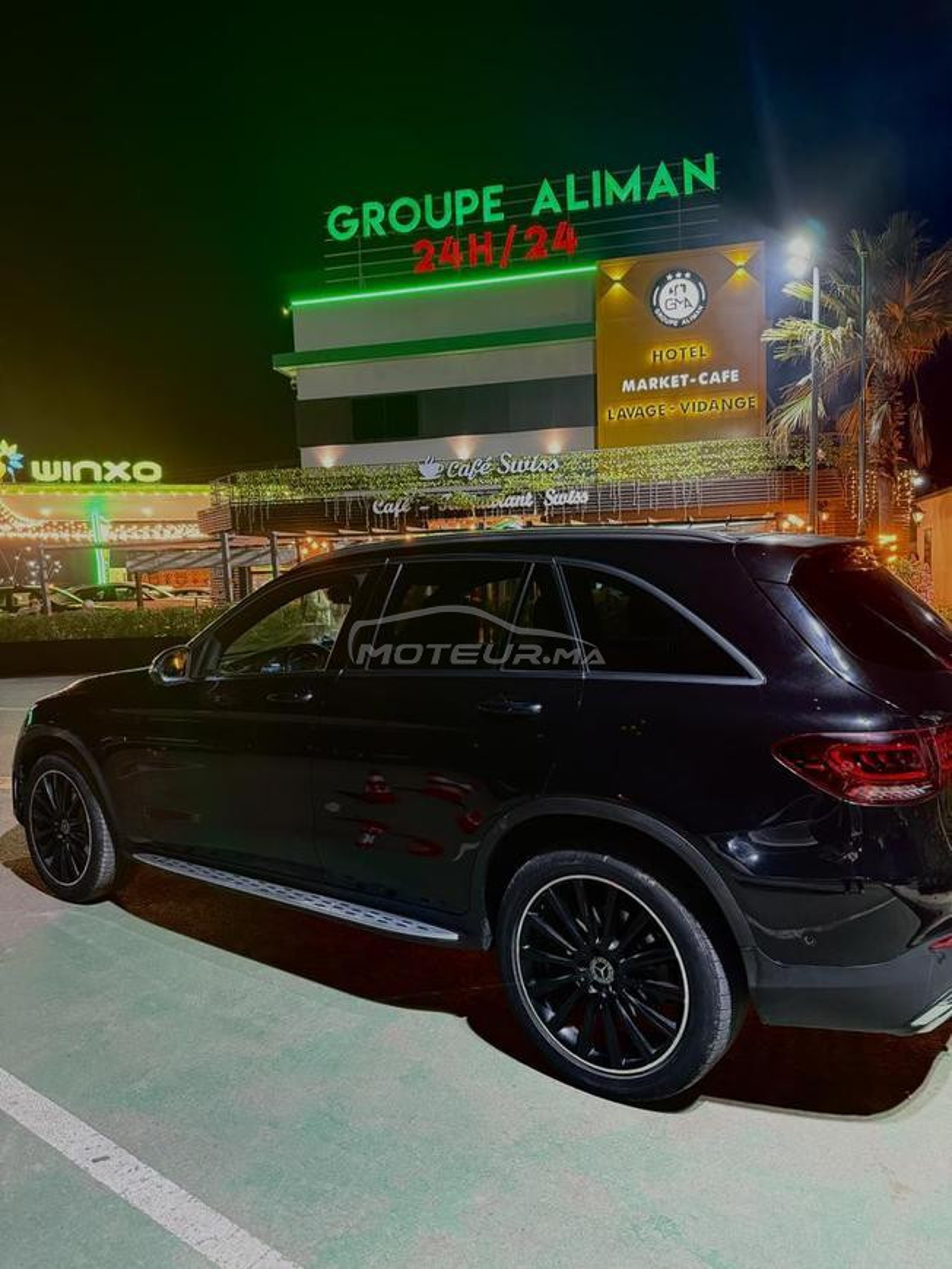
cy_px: 634
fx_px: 880
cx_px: 476
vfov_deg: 71.6
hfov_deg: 56.8
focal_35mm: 24
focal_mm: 6.76
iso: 1000
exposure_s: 1/25
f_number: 1.78
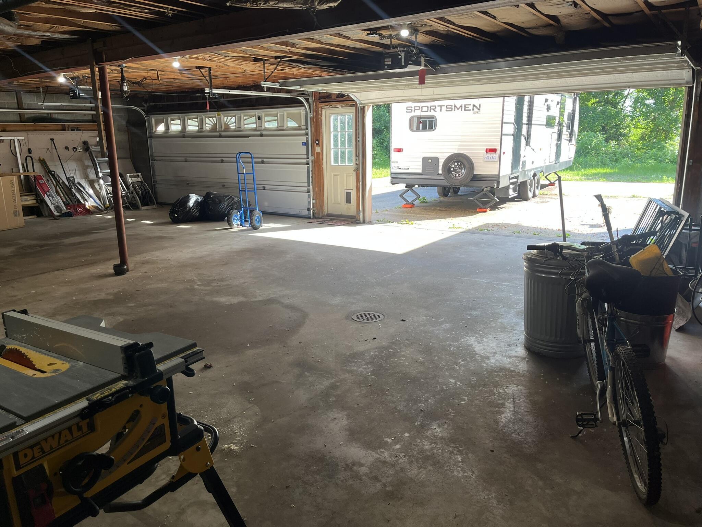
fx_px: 527
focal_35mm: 26
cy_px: 264
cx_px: 351
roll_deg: +0.8
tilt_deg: -13.6
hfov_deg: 67.3
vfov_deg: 53.1
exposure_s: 1/120
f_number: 1.6
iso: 40
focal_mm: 5.1
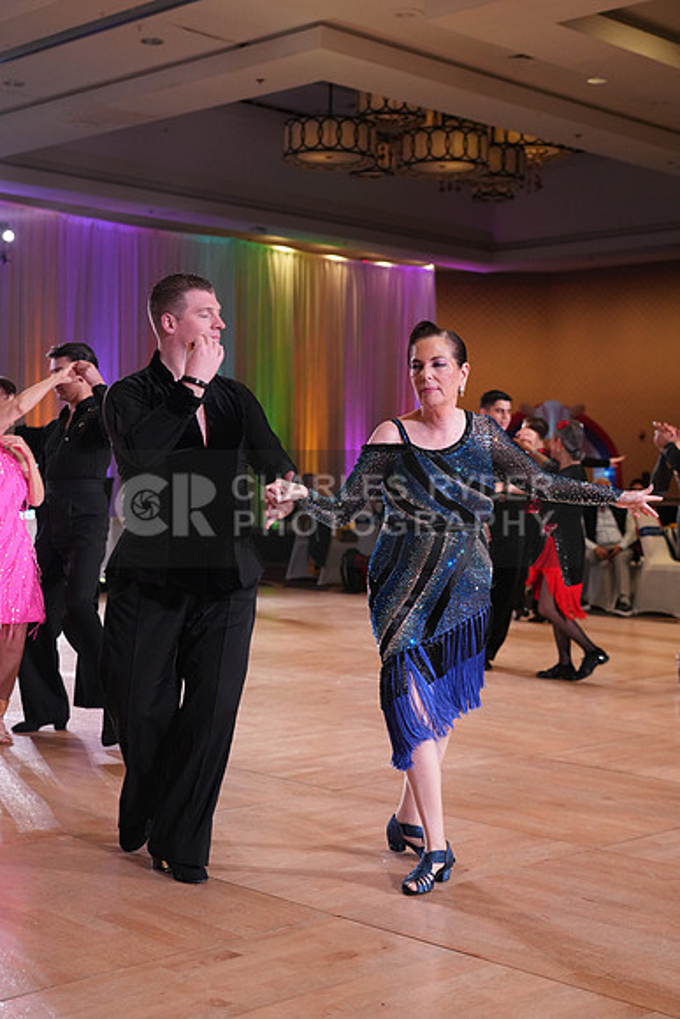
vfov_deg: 38.2
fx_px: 1472
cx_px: 340
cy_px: 510
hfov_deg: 26.0
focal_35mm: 52
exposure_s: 1/500
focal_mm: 52
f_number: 4
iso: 2500
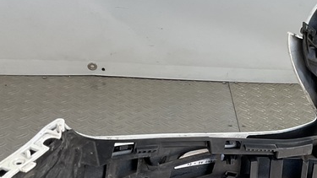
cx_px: 352
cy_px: 229
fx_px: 715
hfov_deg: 23.4
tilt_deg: -36.2
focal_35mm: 85
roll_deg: -12.4
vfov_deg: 13.7
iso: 16
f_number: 1.8
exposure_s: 1/173
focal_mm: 3
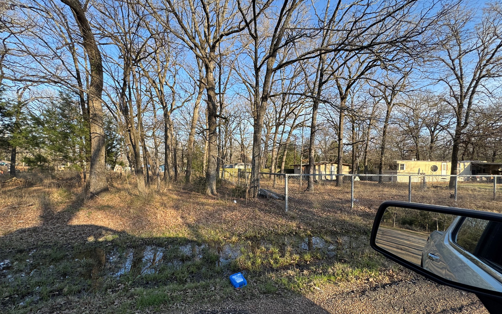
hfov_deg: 101.5
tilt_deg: +0.2
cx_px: 252
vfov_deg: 74.6
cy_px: 173
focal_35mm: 15
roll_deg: -0.6
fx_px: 205
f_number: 2.2
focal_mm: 2.22
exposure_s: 1/418
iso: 40
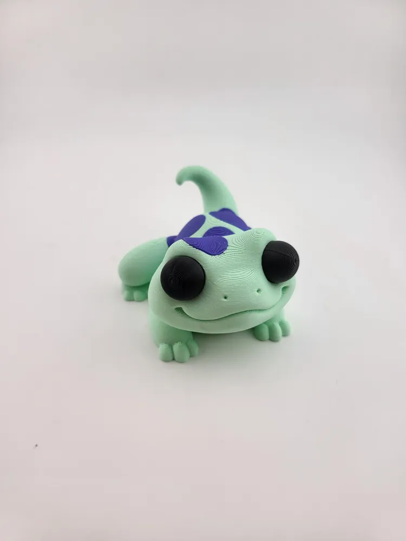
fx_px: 375
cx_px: 203
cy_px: 270
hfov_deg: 56.8
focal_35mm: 24
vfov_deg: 71.6
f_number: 1.8
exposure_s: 1/668
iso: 40
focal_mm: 5
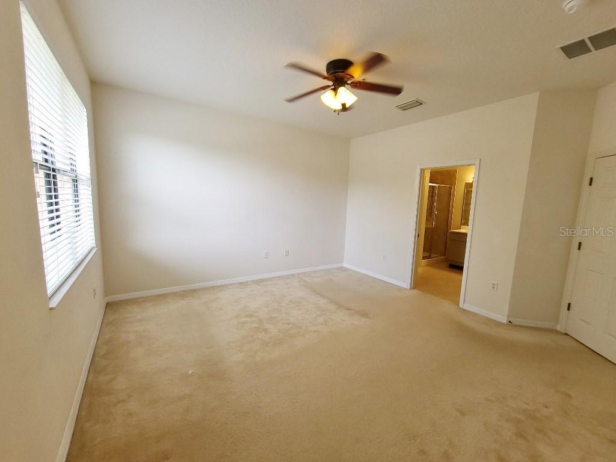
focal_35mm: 13
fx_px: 231
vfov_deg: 89.9
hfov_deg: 106.2
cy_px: 231
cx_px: 308
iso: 80
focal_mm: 2.2
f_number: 2.2
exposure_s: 1/59
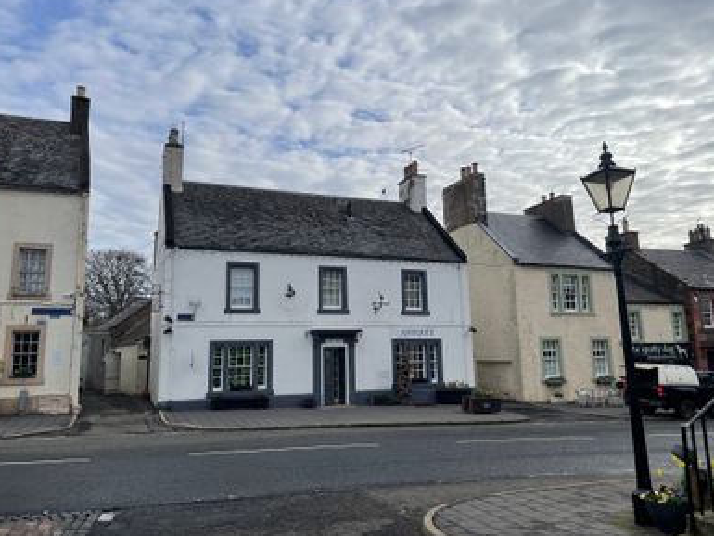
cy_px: 271
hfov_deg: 65.3
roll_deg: +2.0
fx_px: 557
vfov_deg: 51.4
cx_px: 352
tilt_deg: +10.6
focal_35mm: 27
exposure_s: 1/4132
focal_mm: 4.2
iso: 32
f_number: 1.6
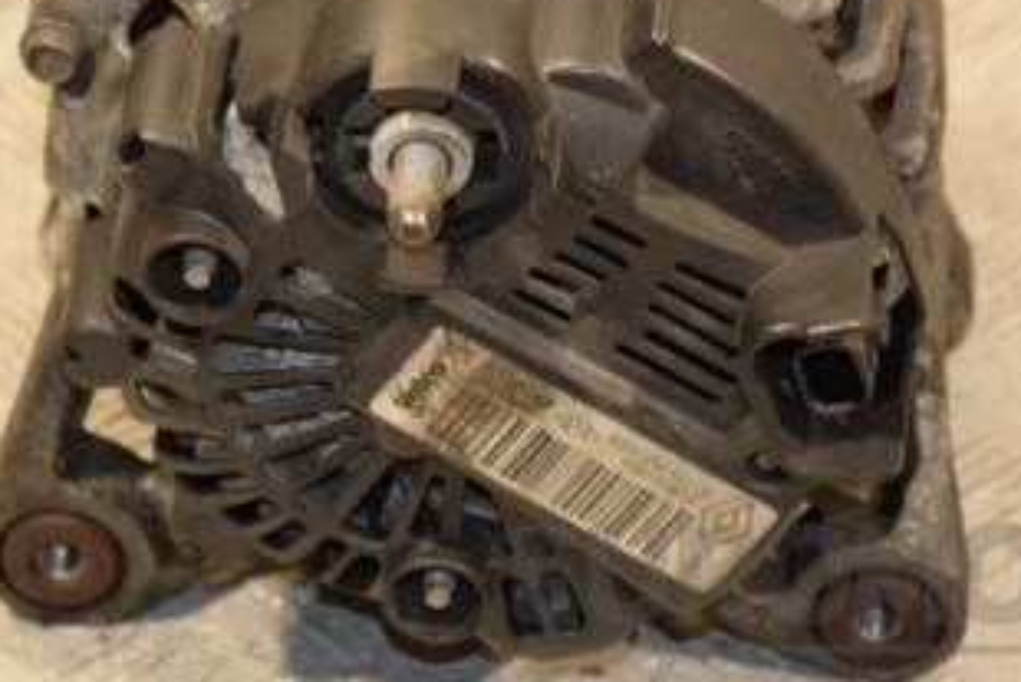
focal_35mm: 232
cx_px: 451
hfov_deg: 8.9
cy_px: 135
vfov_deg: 5.9
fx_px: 6583
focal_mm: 80
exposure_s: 1/100
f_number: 5.3
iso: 800
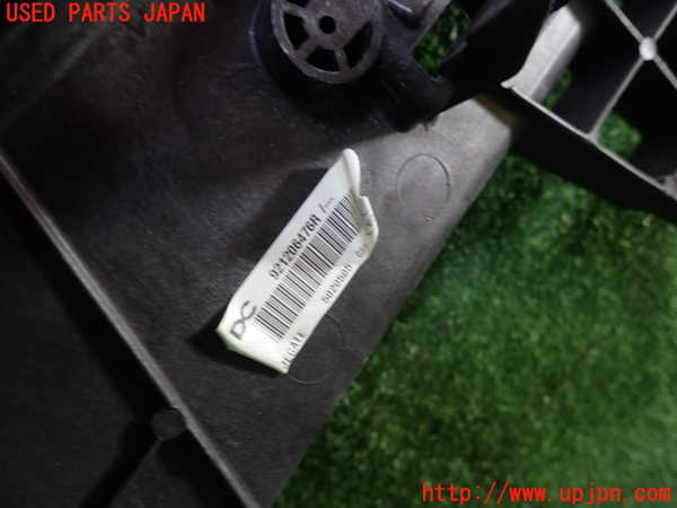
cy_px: 254
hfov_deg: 69.4
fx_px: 489
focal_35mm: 25
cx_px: 338
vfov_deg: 54.9
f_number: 2
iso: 200
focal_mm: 4.5
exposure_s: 1/40
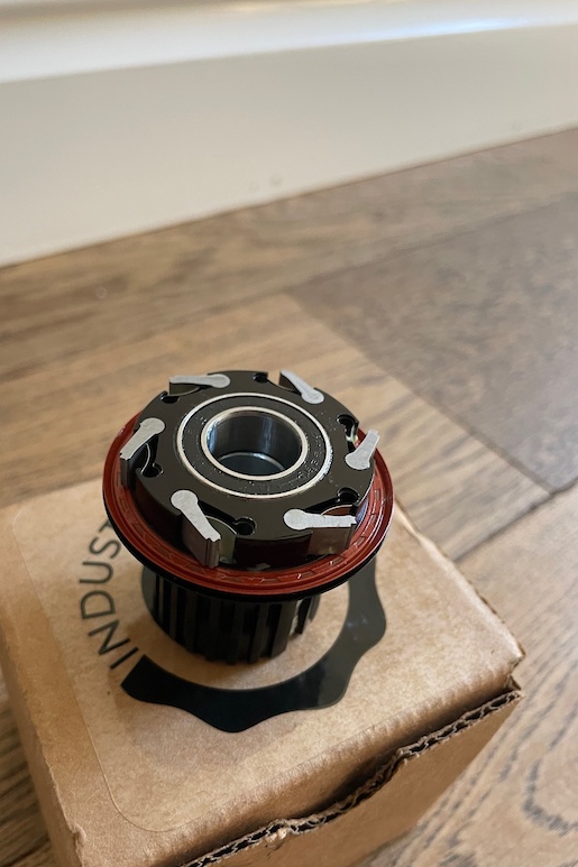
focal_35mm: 28
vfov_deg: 65.5
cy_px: 439
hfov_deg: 46.2
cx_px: 244
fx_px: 675
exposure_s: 1/79
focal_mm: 4.2
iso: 125
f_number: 1.6
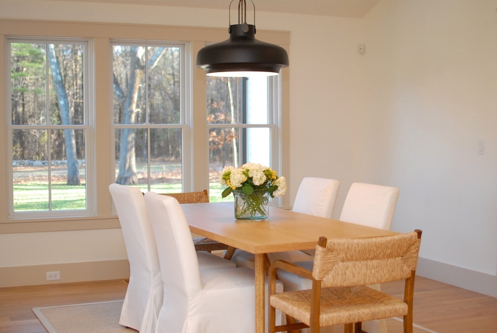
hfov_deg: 37.1
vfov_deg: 25.4
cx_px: 245
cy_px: 169
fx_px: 740
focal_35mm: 54
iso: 400
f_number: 2.5
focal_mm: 35
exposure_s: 1/250
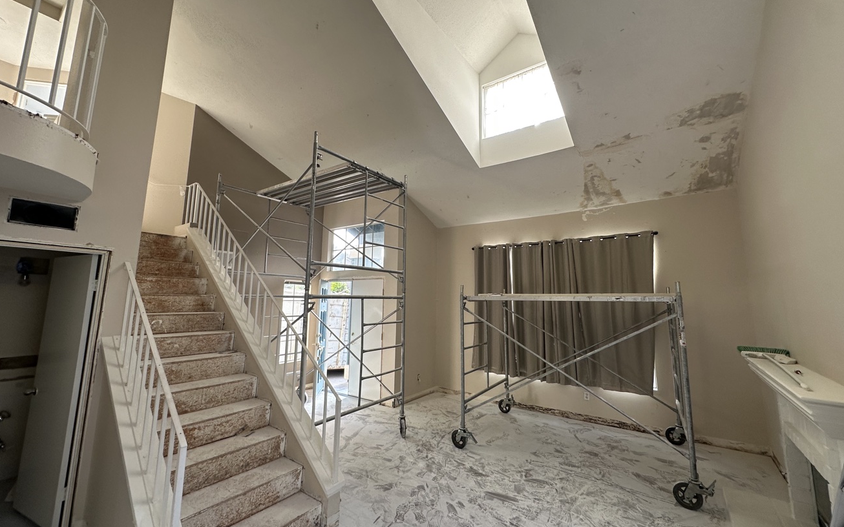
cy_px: 249
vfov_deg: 74.7
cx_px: 423
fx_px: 345
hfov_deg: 101.5
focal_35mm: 15
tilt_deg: +10.0
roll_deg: -1.9
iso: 64
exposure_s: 1/99
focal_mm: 2.22
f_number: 2.2
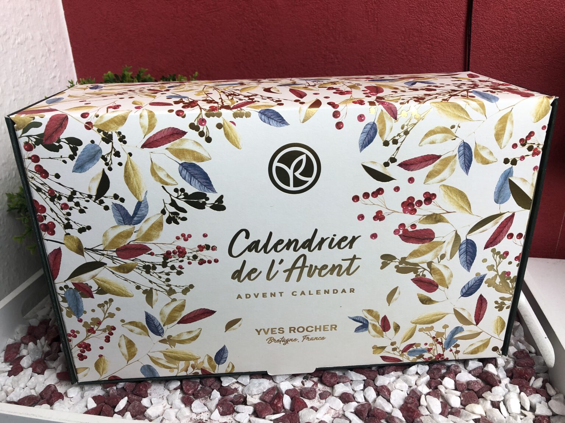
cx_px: 282
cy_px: 212
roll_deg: +1.6
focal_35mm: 28
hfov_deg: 63.4
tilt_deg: -24.3
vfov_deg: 49.7
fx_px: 457
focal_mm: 3.99
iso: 32
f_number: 1.8
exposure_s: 1/50
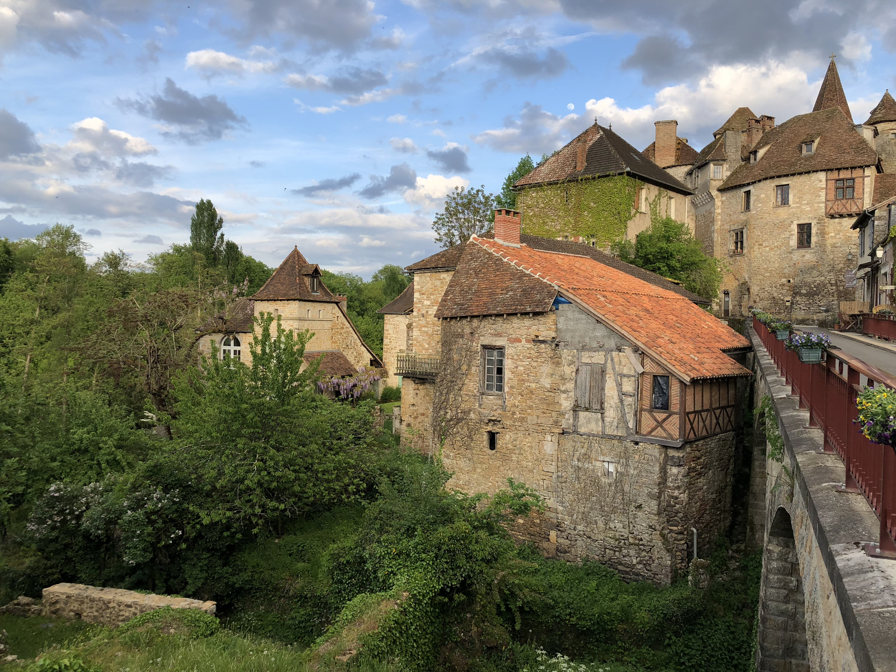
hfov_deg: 63.4
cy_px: 336
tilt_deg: +0.4
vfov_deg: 49.7
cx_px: 448
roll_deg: -1.2
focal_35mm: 28
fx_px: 725
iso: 20
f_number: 1.8
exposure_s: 1/623
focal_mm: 4
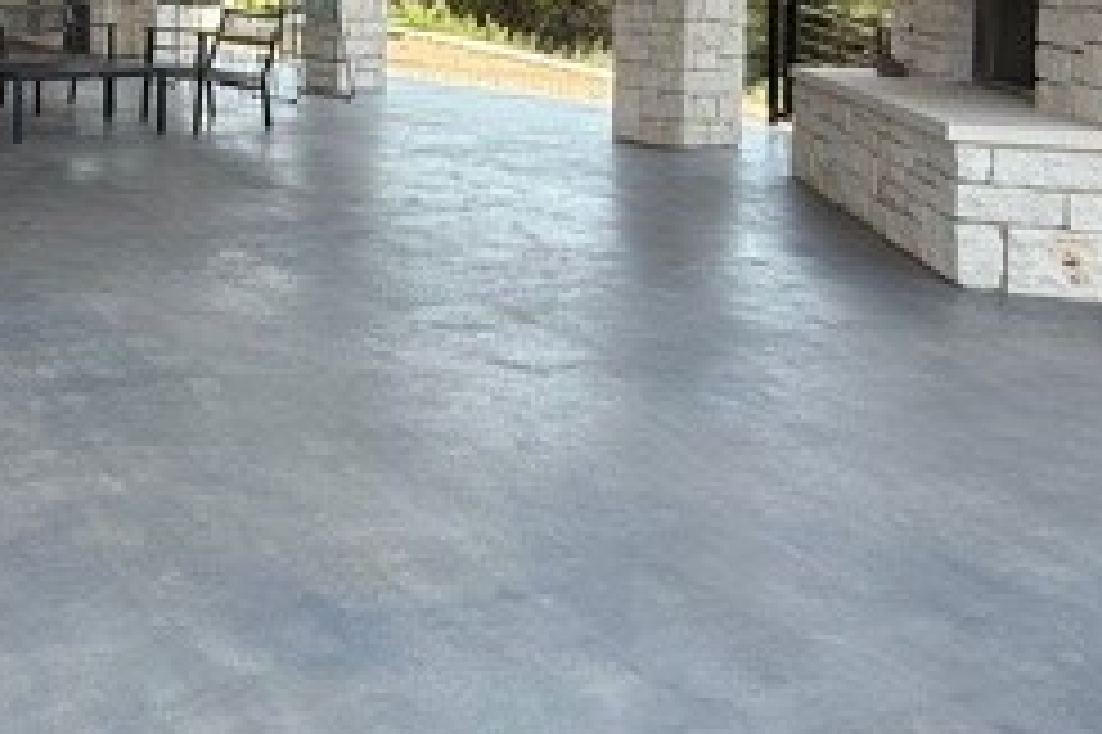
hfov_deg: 42.8
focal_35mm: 38
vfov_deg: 32.2
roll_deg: -0.4
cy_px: 0
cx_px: -27
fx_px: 1162
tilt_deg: -2.7
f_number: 2.2
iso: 64
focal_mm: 2.22
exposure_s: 1/472
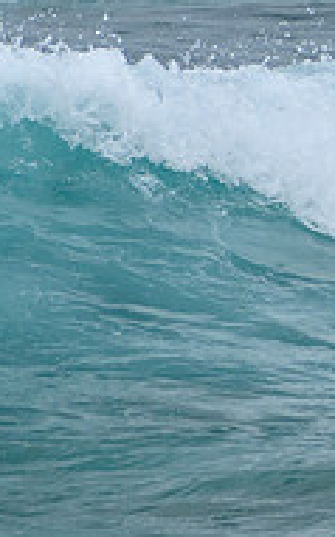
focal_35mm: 1705
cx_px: 904
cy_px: 91
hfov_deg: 0.8
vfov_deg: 1.2
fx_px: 24963
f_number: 5.6
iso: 500
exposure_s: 1/2000
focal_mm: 400
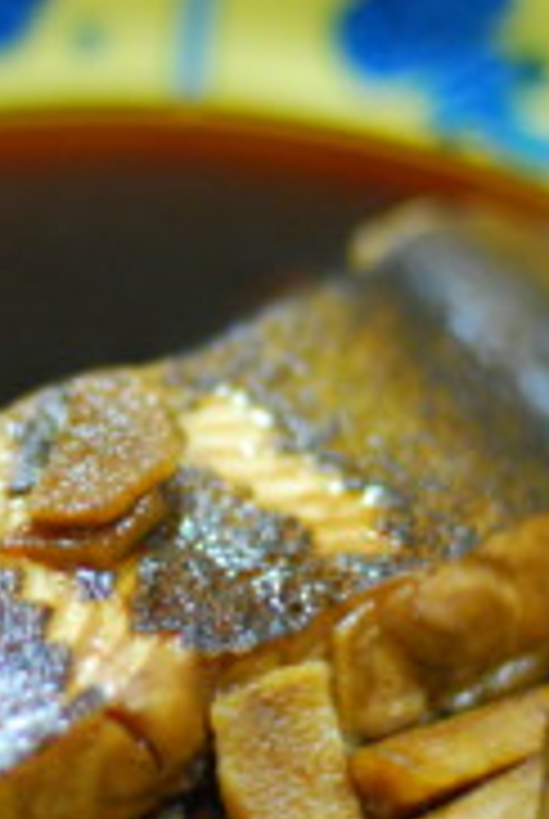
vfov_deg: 11.1
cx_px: 160
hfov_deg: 7.4
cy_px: 490
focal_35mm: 185
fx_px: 4216
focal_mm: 50
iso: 800
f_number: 1.4
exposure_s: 1/60
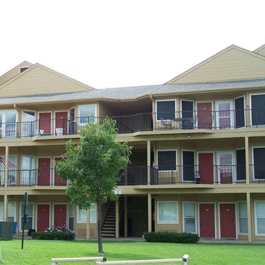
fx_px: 572
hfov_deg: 26.0
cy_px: 120
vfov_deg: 26.1
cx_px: 94
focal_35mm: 66
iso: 80
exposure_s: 1/500
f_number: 3
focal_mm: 8.5
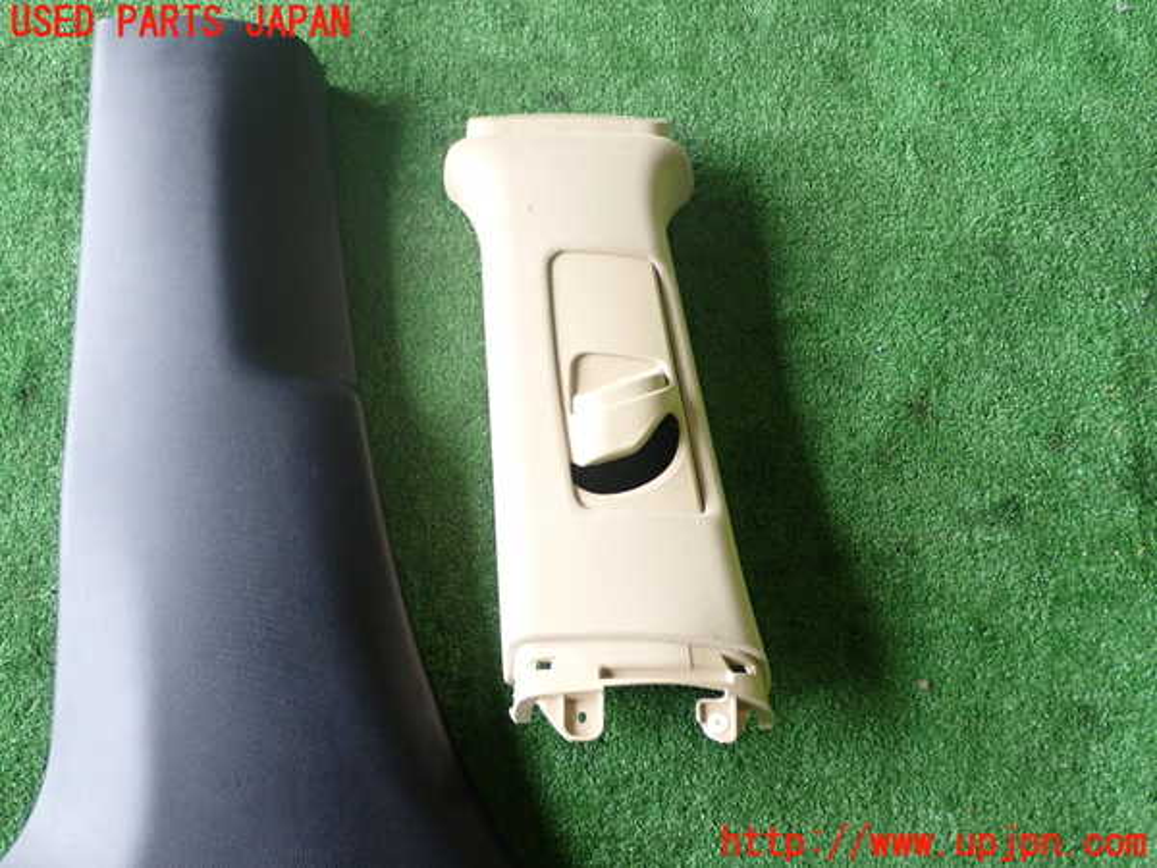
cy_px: 434
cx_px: 578
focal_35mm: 38
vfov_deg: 37.7
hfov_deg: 49.0
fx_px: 1270
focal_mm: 6.83
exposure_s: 1/40
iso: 250
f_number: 2.7
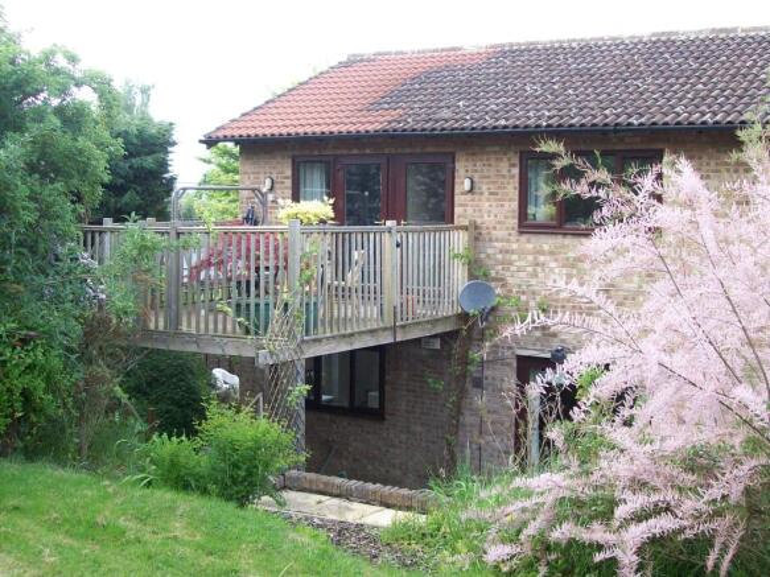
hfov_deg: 42.1
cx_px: 385
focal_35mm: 45
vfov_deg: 32.2
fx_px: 1001
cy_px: 288
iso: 80
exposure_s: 1/160
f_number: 3
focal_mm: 7.6
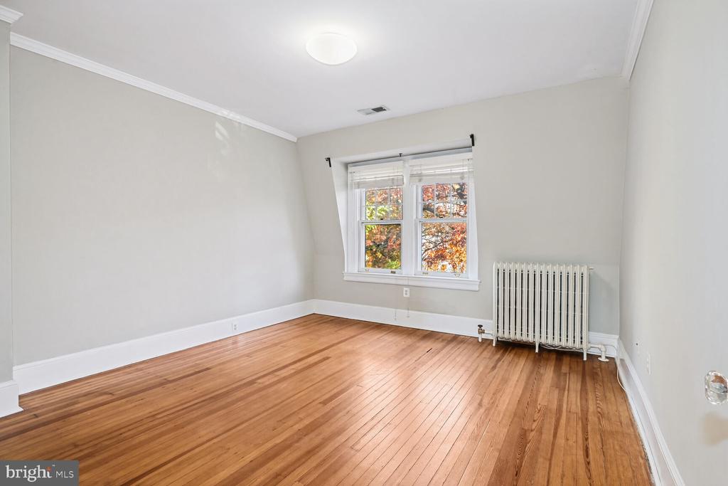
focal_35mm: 17
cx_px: 364
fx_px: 344
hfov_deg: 93.3
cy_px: 243
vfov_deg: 70.5
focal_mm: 17
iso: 200
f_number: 9
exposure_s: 1/20
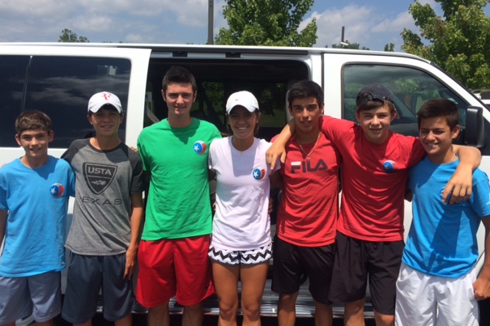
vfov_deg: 39.9
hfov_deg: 57.2
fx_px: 449
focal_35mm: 33
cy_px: 147
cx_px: 256
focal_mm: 4.12
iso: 32
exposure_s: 1/2933
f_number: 2.2
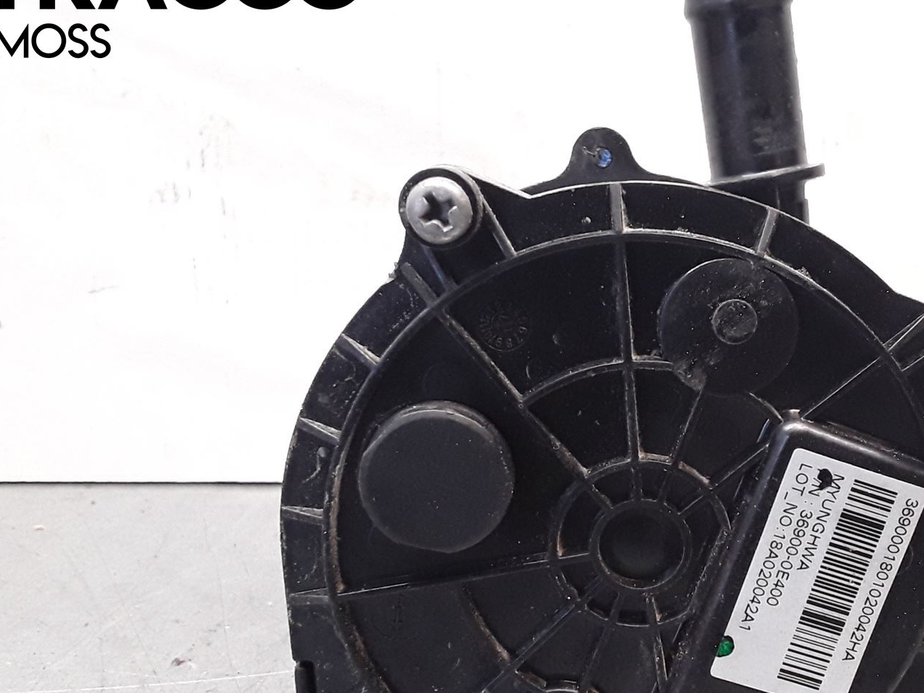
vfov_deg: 31.8
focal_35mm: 45
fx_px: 1201
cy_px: 488
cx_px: 664
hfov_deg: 41.1
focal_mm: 2.91
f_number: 1.9
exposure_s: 1/100
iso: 100
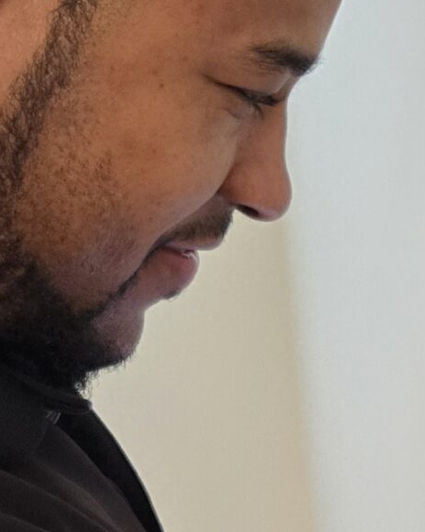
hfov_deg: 14.4
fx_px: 1558
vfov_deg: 17.7
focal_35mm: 99
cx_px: 646
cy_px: 755
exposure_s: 1/60
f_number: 1.8
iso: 500
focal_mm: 5.4
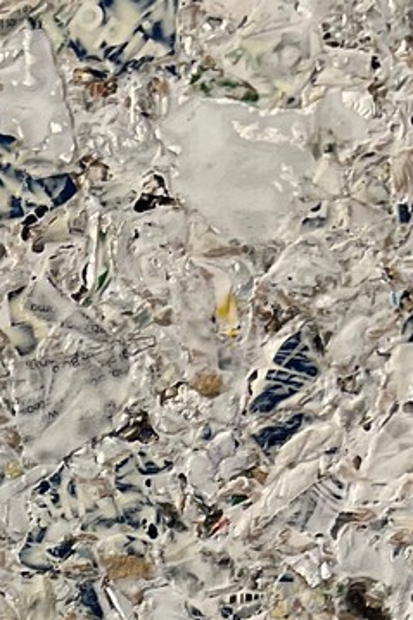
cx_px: -331
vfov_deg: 14.7
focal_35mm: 113
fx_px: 1946
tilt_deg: -0.7
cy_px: 1268
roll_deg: +0.6
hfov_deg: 11.3
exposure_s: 1/121
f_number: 1.5
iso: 100
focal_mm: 5.7
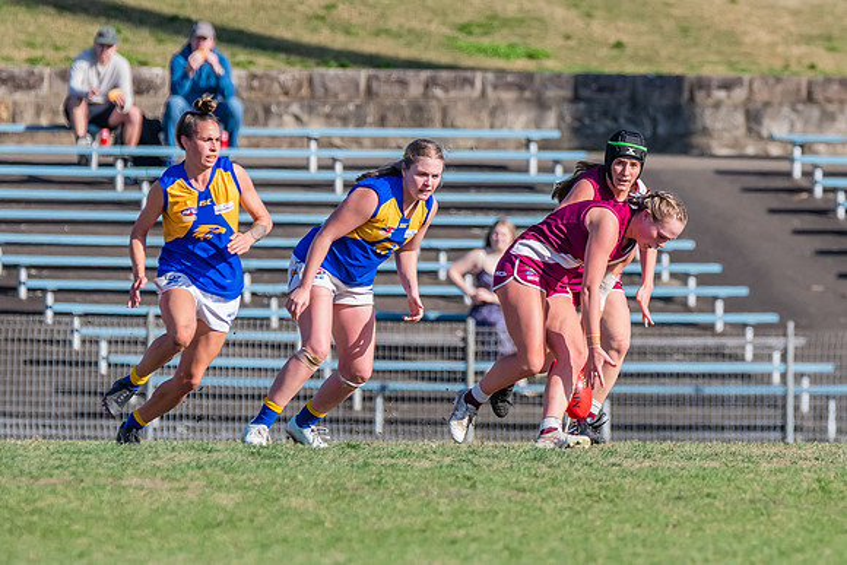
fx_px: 19910
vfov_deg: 1.6
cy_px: 215
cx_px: 558
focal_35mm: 846
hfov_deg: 2.4
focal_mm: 420
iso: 800
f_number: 9
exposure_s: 1/1600
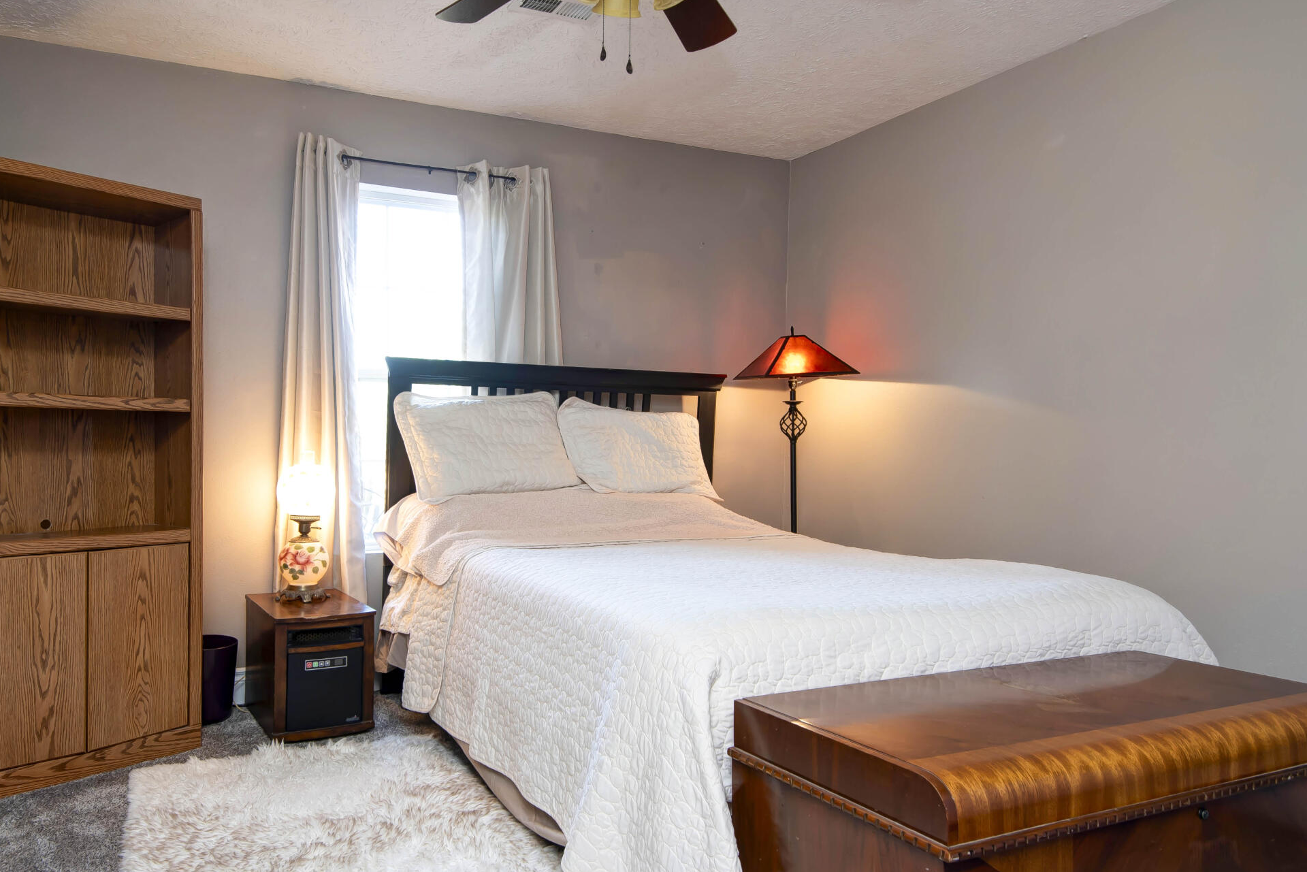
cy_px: 439
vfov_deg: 51.3
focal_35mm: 25
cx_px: 679
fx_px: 908
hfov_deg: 71.5
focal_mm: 16
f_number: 6.7
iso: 200
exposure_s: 1/6
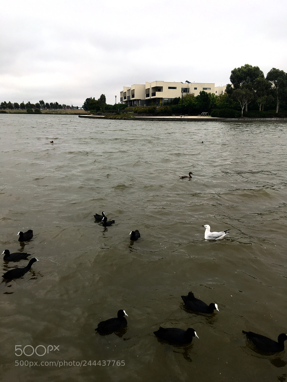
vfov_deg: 61.7
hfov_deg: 48.2
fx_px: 321
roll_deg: -1.5
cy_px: 191
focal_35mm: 29
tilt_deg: -15.7
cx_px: 144
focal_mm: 4.15
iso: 25
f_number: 2.2
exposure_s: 1/211
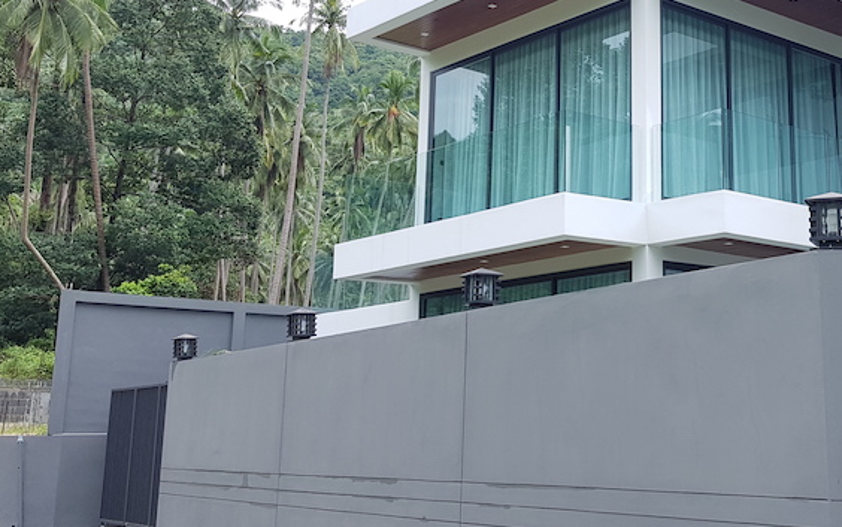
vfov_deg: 25.6
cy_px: 143
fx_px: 1148
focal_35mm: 50
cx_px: 670
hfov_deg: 38.8
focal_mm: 4.3
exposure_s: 1/530
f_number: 1.7
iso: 40
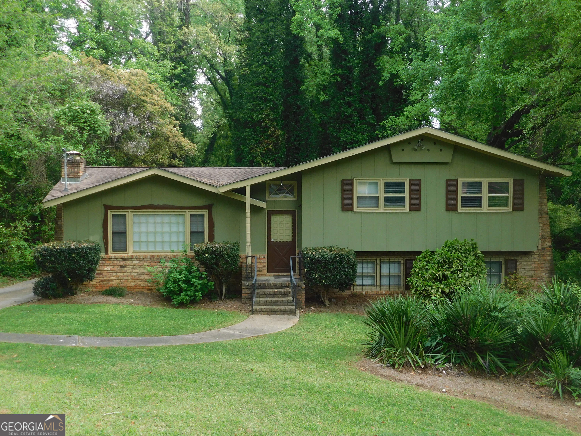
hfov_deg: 51.4
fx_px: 604
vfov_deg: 39.7
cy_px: 218
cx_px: 290
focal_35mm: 36
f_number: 3.5
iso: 160
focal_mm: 6.3
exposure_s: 1/250
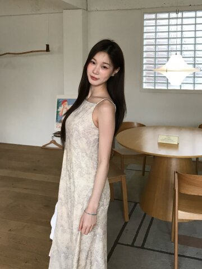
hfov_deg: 49.7
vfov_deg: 63.4
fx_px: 218
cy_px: 134
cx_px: 101
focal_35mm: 28
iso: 25
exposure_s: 1/30
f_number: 1.8
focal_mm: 3.99
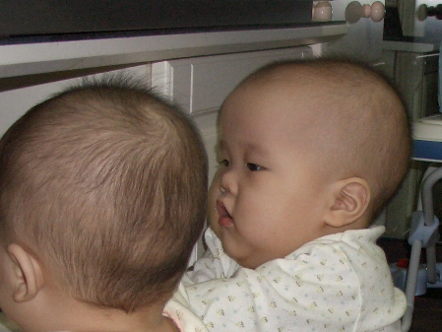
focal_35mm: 94
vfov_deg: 15.3
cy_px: 373
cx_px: 380
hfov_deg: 20.5
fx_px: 1201
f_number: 2.8
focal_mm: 7.1
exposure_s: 1/60
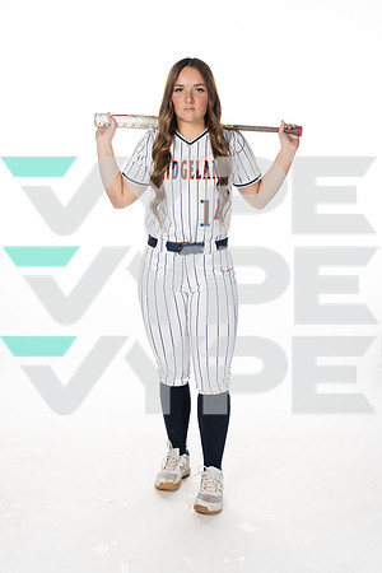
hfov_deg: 28.1
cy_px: 286
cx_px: 191
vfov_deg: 41.1
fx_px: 764
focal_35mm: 48
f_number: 6.3
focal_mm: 48
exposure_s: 1/250
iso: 400
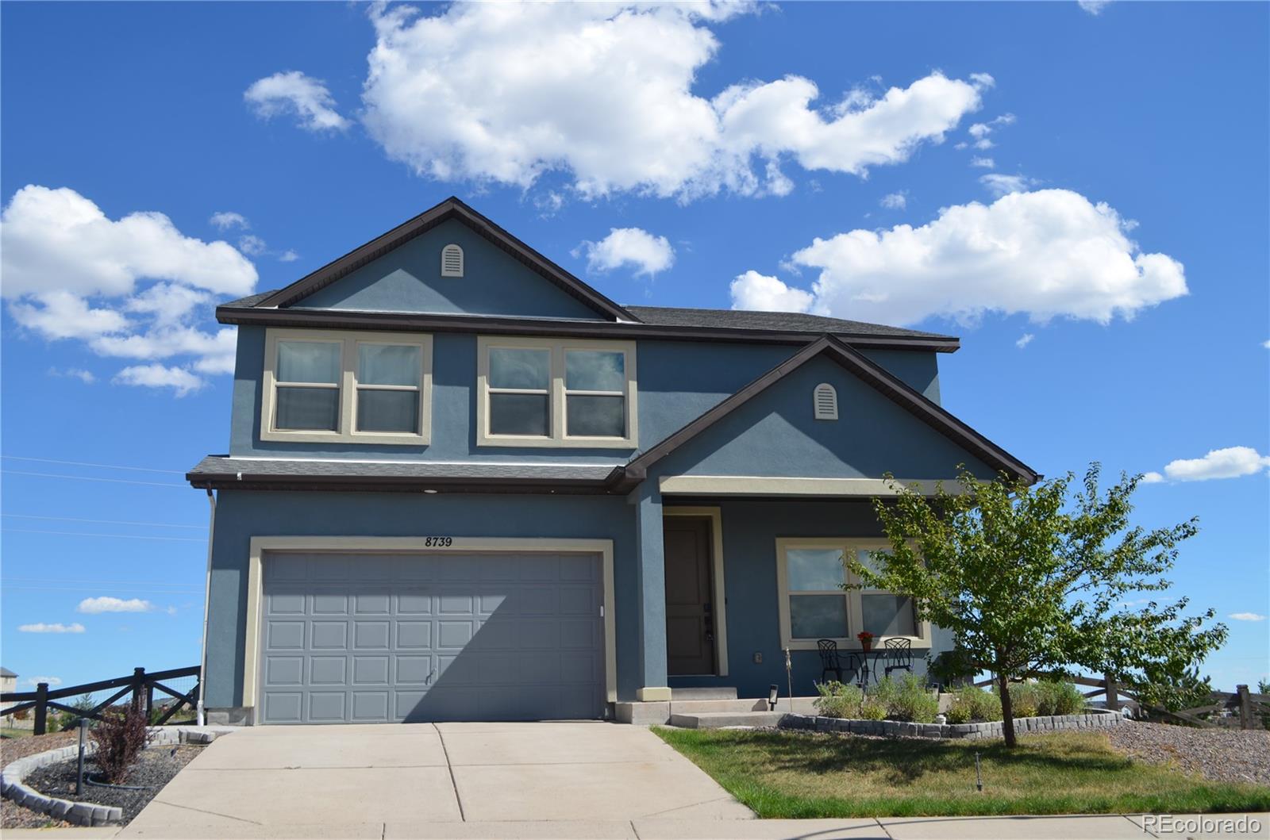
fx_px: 1162
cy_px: 420
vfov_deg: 39.8
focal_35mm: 33
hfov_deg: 57.3
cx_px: 635
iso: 100
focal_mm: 22
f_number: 8
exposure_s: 1/250
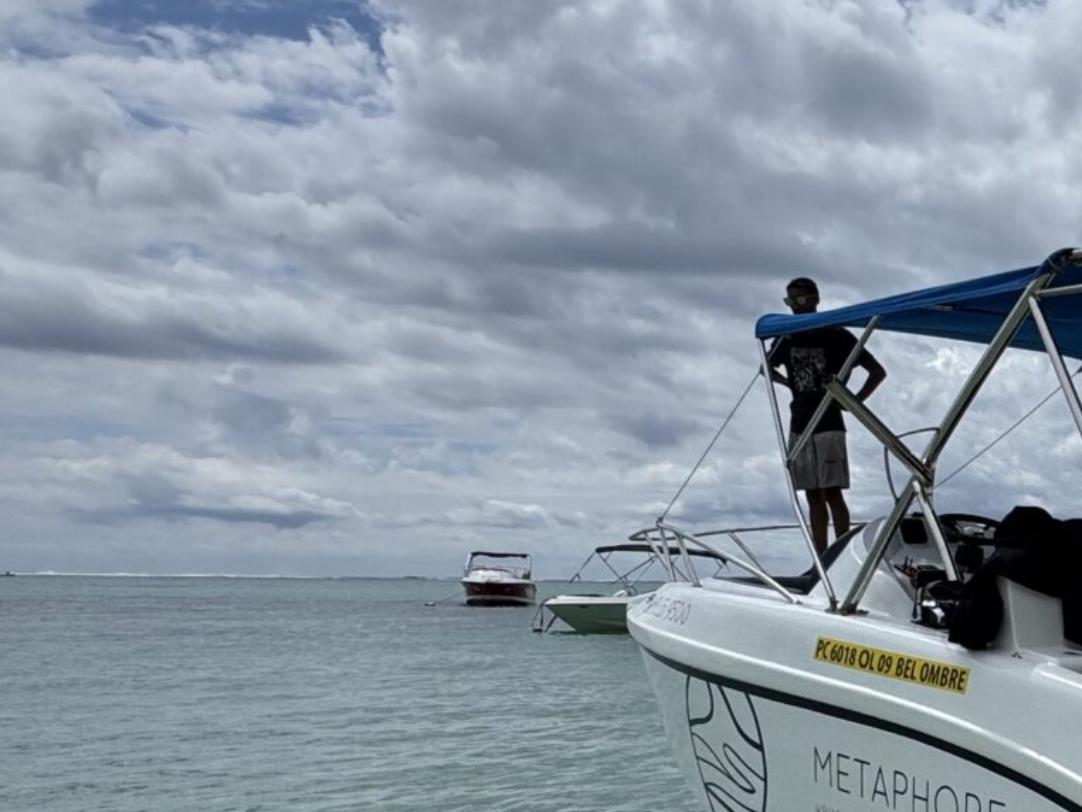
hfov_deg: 31.7
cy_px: 576
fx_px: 1469
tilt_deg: -0.2
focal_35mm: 47
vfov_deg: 30.5
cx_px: 1383
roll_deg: +0.5
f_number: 2.2
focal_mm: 2.22
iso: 40
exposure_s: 1/4132
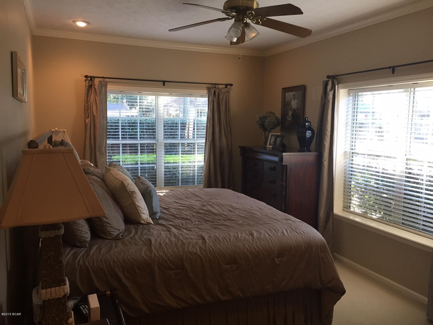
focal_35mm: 29
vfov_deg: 48.2
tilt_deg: -7.1
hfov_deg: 61.7
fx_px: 363
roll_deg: -0.8
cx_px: 216
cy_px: 162
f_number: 2.2
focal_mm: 4.15
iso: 40
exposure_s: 1/30
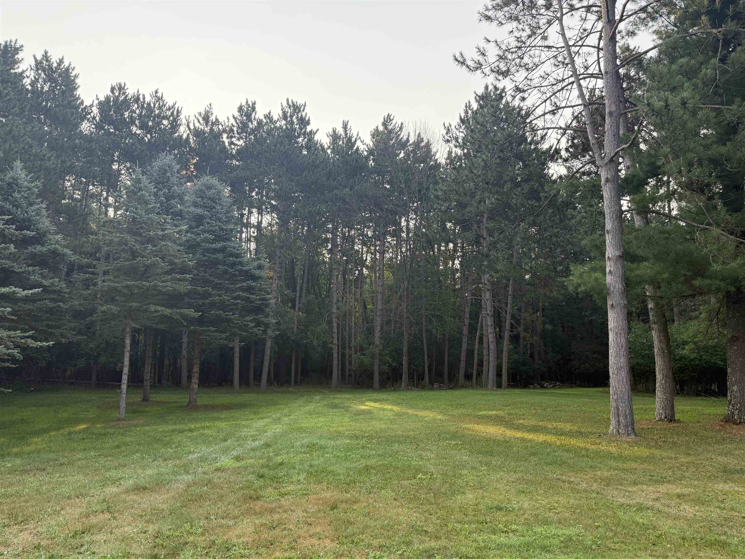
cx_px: 372
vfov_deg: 56.8
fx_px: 517
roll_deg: -0.9
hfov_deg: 71.6
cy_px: 280
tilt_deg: +10.2
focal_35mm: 24
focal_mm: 6.76
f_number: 1.78
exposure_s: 1/1292
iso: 100
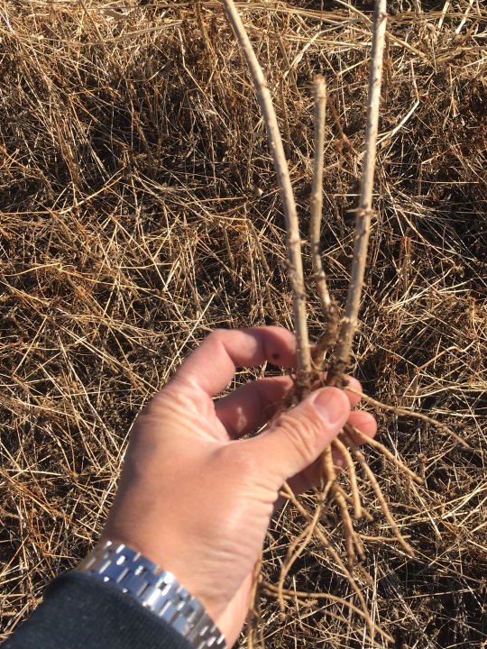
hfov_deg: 33.2
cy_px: 253
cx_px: 340
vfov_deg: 43.6
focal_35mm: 43
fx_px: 807
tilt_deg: -59.1
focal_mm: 4.15
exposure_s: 1/1241
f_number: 2.2
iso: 25
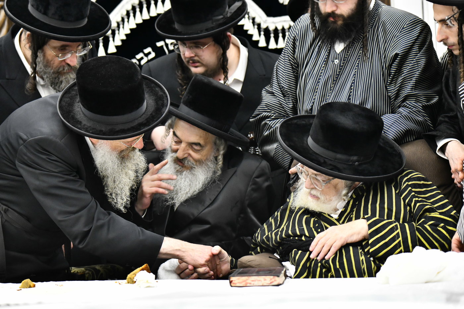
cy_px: 154
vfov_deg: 6.2
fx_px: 2835
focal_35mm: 220
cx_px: 232
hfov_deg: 9.4
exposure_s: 1/160
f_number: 5.6
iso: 2500
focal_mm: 220
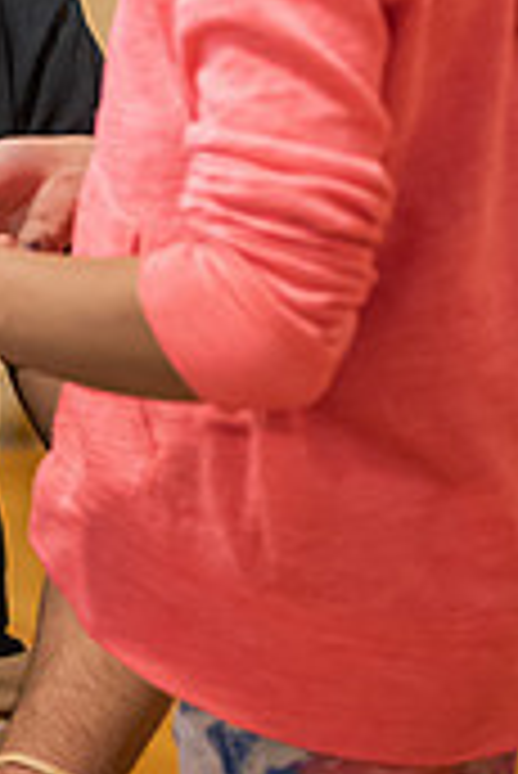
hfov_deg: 5.8
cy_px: -74
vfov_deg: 8.6
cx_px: -297
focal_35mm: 236
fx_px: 5083
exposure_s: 1/200
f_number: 3.2
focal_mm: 70
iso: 1600
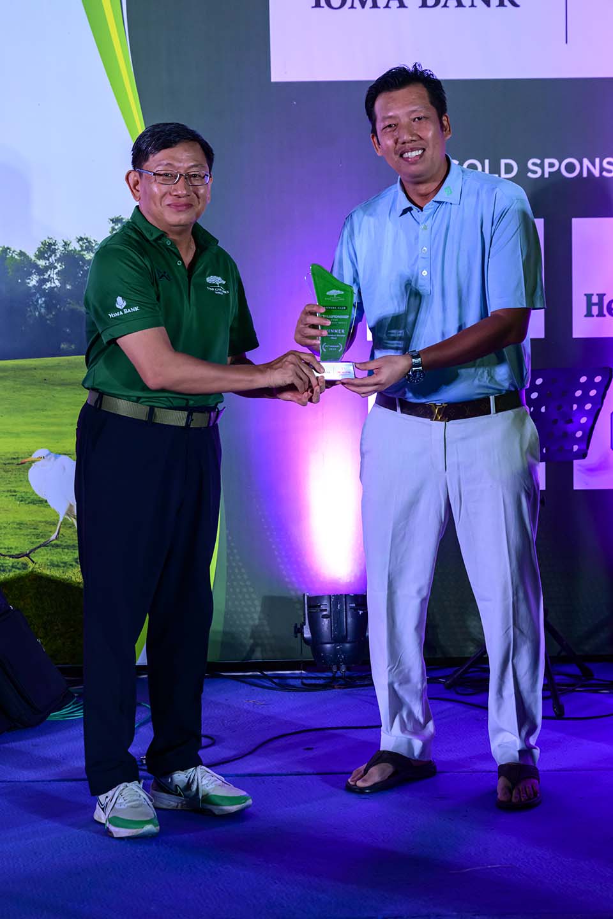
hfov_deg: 19.5
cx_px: 306
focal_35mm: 70
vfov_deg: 28.8
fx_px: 1788
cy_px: 460
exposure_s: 1/250
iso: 3600
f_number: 4.5
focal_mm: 70
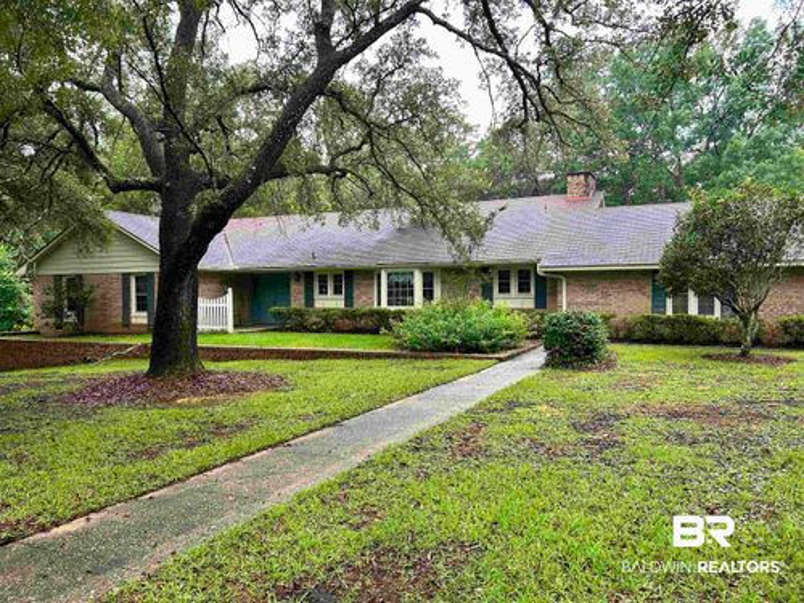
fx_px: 604
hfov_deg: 67.3
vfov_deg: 53.1
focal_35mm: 26
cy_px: 302
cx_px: 402
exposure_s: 1/121
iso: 64
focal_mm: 5.7
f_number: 1.5
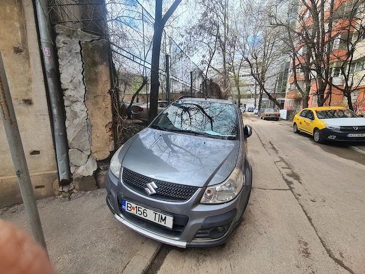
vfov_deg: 89.9
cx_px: 182
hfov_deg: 106.2
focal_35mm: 13
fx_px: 137
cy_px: 137
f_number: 2.2
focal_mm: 2.2
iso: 50
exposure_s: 1/424
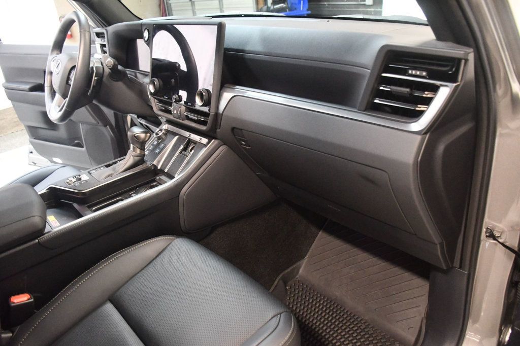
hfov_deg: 67.4
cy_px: 173
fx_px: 390
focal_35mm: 27
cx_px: 260
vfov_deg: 47.9
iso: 8000
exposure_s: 1/60
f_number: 3.5
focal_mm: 18
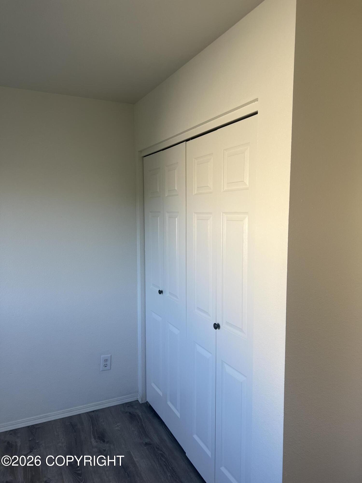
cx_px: 181
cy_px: 242
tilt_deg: -4.9
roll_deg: -0.7
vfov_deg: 67.3
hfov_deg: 53.1
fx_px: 363
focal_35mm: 26
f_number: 1.5
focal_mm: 5.7
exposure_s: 1/120
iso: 40
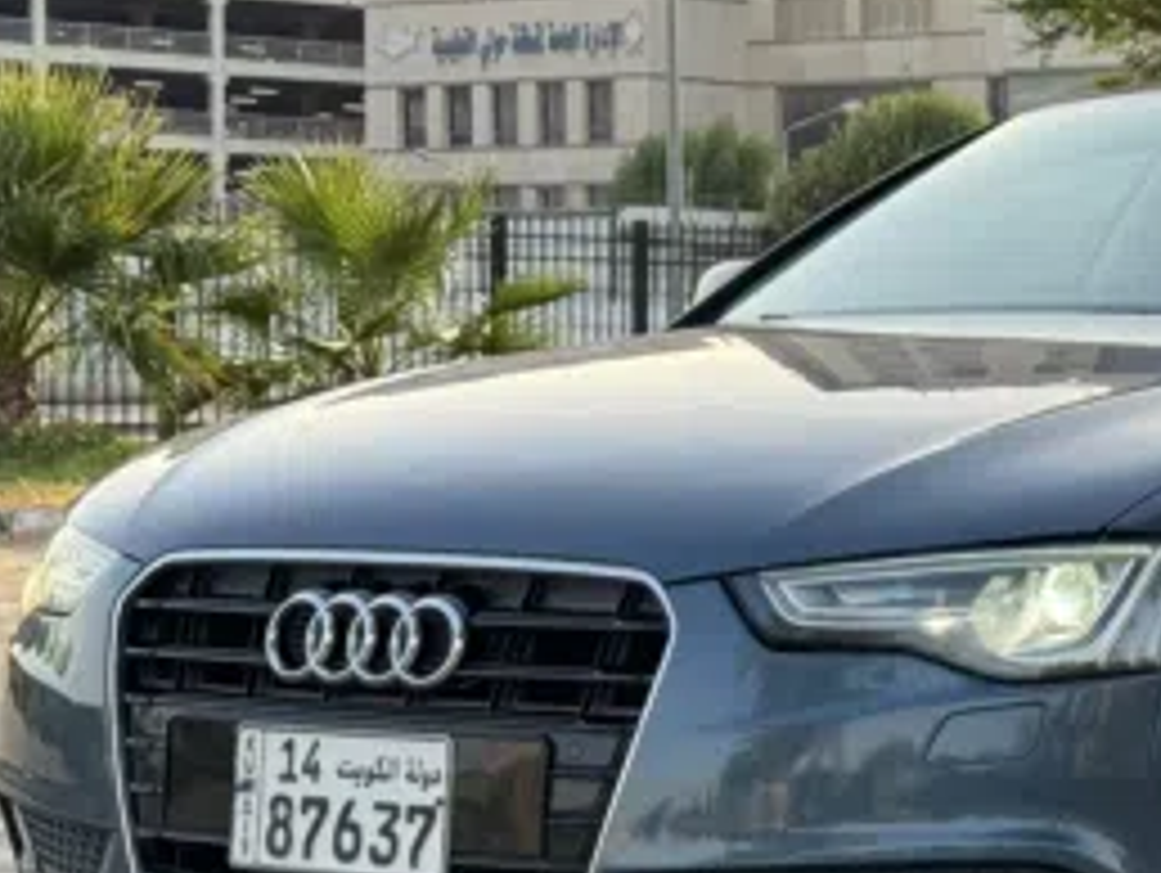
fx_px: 3995
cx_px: 1202
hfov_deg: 16.2
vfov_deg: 12.5
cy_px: 454
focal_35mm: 119
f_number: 1.78
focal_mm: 6.76
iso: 64
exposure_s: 1/572
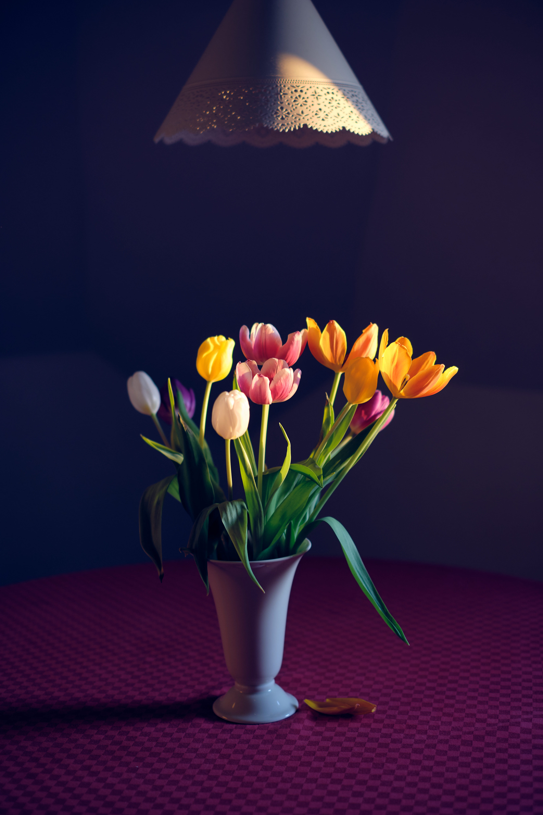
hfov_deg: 25.5
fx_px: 1199
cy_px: 408
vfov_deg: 37.5
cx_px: 272
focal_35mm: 53
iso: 200
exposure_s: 1/60
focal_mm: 35
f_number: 1.8
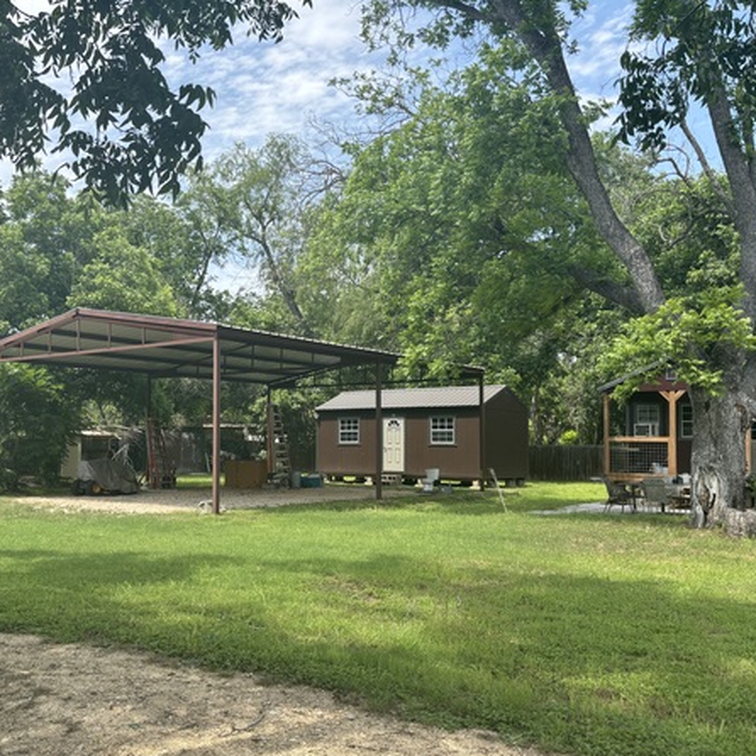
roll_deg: -1.0
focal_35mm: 33
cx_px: 329
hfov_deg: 49.6
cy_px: 398
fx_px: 815
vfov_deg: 49.7
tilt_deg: +2.6
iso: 50
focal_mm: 5.96
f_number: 1.6
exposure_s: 1/1152
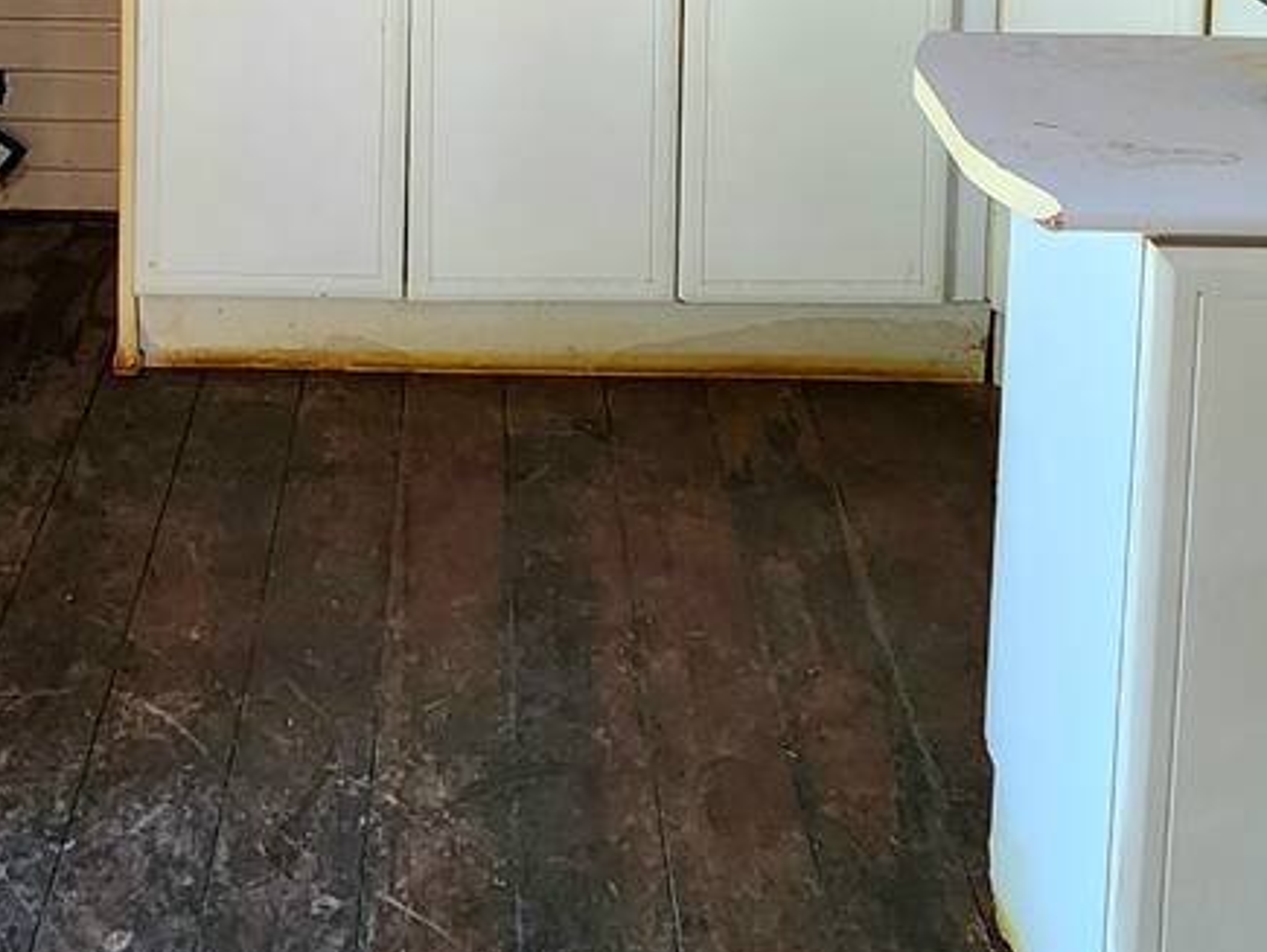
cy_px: -460
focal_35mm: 43
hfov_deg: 43.7
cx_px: 545
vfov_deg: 25.6
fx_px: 1575
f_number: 2.2
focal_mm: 2.2
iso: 250
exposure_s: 1/60.2
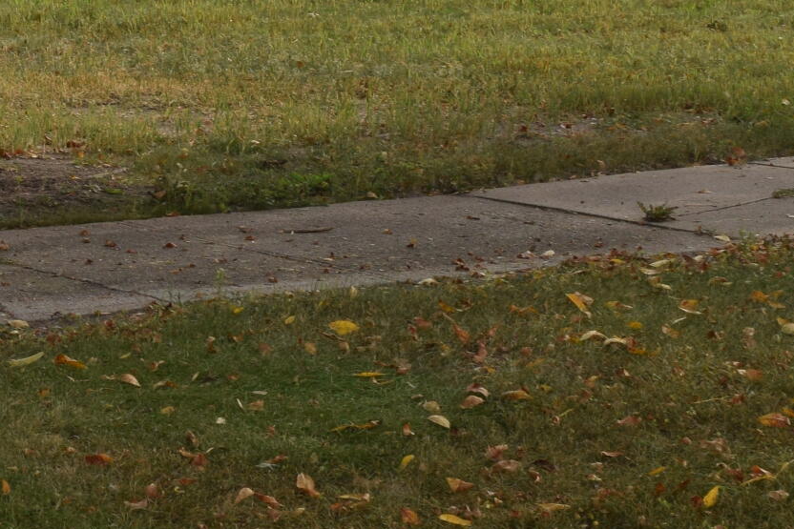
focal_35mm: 119
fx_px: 2625
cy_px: 15
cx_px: -157
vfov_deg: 11.4
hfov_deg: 16.5
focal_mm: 22
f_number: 11
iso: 100
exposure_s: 1/200
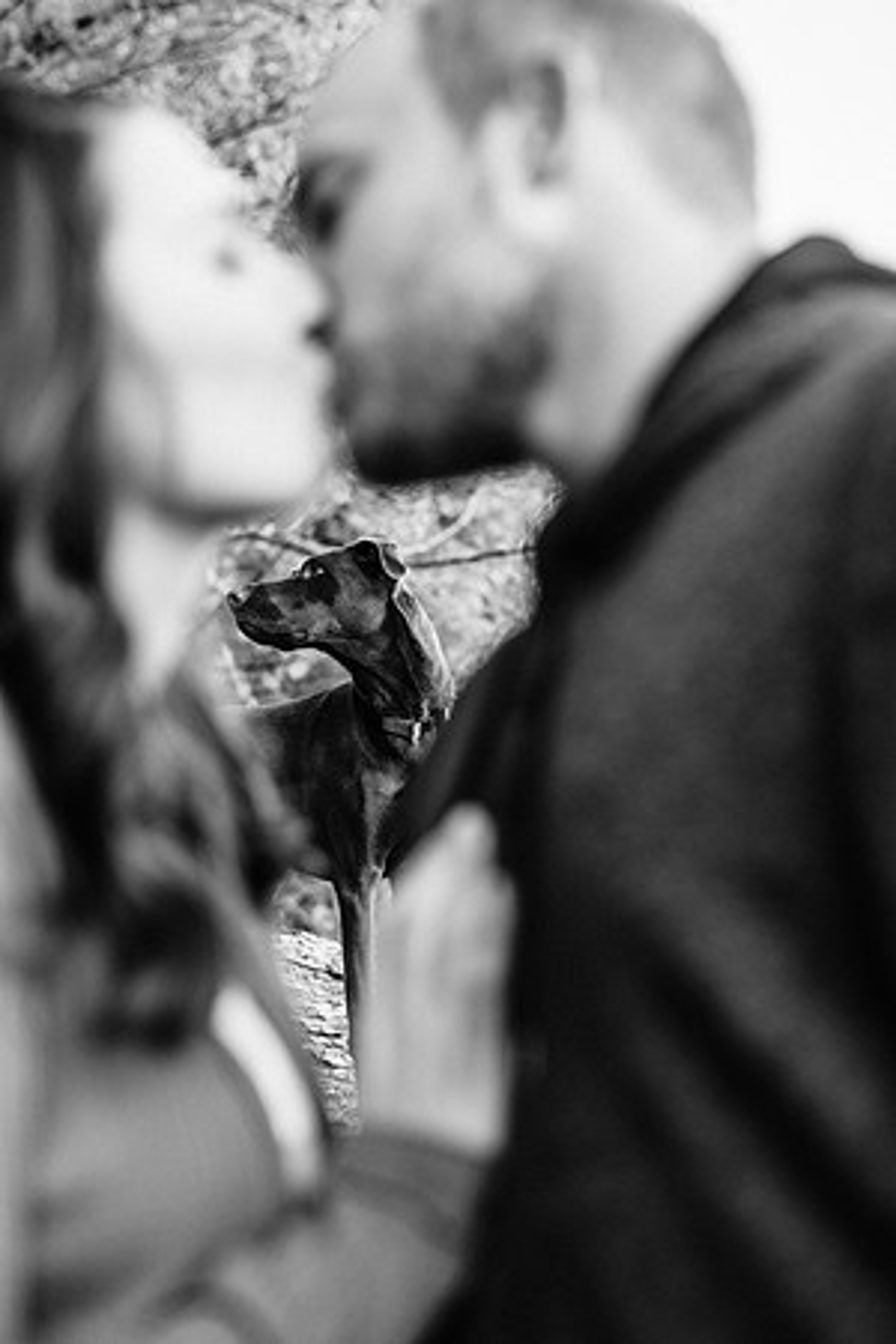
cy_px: 672
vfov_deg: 34.5
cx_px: 448
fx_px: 2165
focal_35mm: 58
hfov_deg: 23.4
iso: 320
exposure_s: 1/200
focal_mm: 58
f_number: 2.8
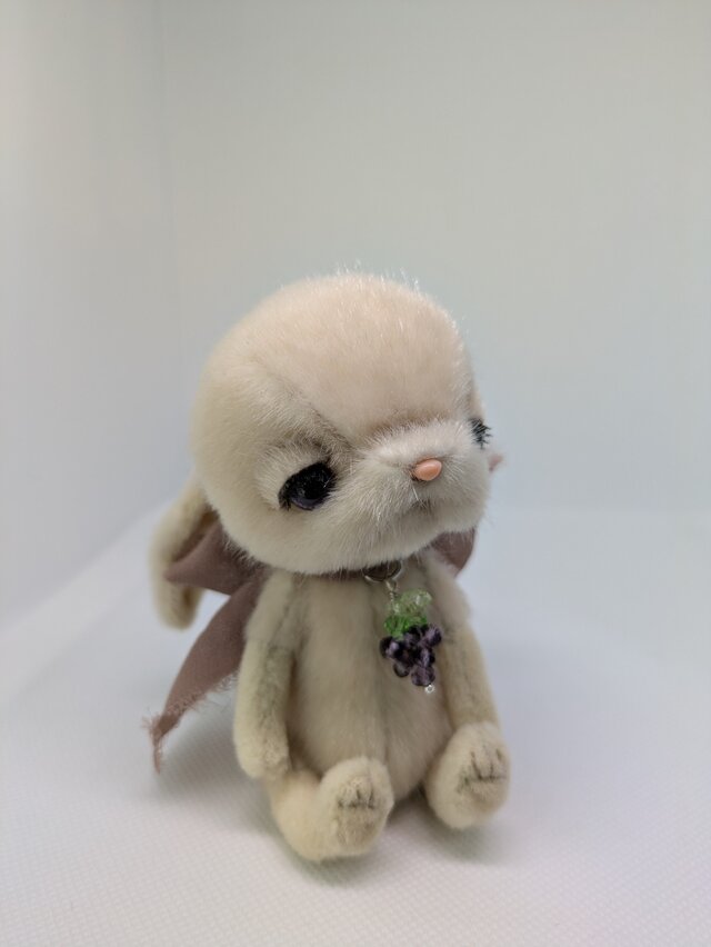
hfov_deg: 54.9
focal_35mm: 25
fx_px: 684
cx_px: 356
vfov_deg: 69.4
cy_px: 474
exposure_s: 1/173
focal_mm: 5.43
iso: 61
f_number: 1.89
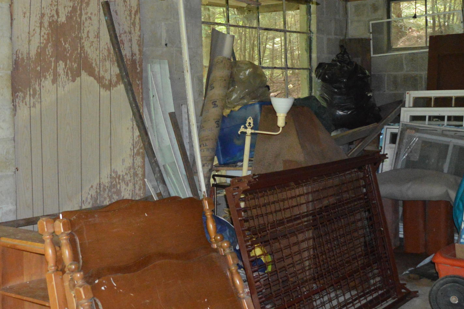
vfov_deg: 23.7
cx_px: 129
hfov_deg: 34.5
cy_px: 110
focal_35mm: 57
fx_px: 734
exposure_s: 1/60
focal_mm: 18
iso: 2200
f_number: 3.5
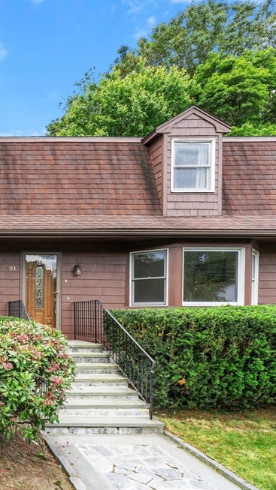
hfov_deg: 33.1
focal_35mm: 23
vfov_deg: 78.7
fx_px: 299
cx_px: -99
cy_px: 240
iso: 800
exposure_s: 1/350
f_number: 8
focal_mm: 14
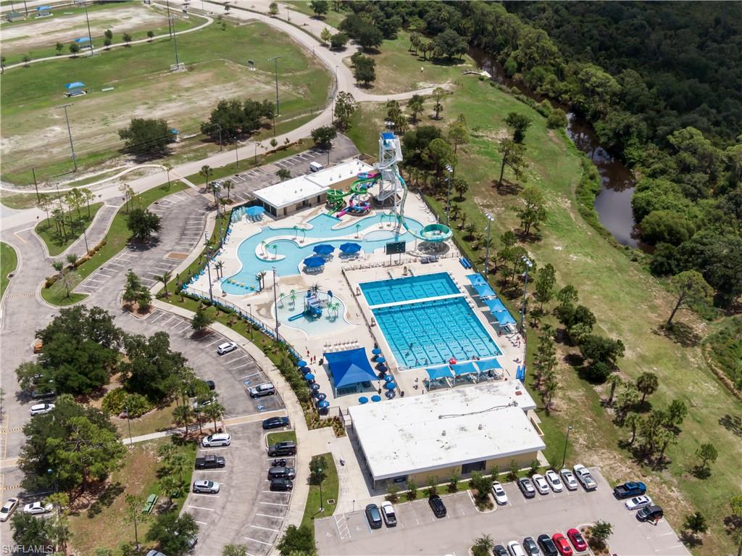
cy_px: 278
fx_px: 921
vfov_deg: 33.6
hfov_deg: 43.9
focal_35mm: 43
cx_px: 371
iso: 100
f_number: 3.6
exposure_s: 1/1600
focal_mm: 7.39
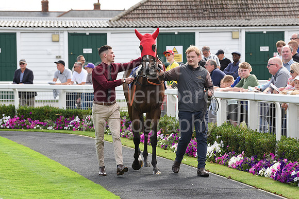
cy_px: 100
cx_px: 150
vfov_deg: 8.9
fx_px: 1288
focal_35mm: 155
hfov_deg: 13.2
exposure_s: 1/800
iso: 400
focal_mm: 155
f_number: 5.6
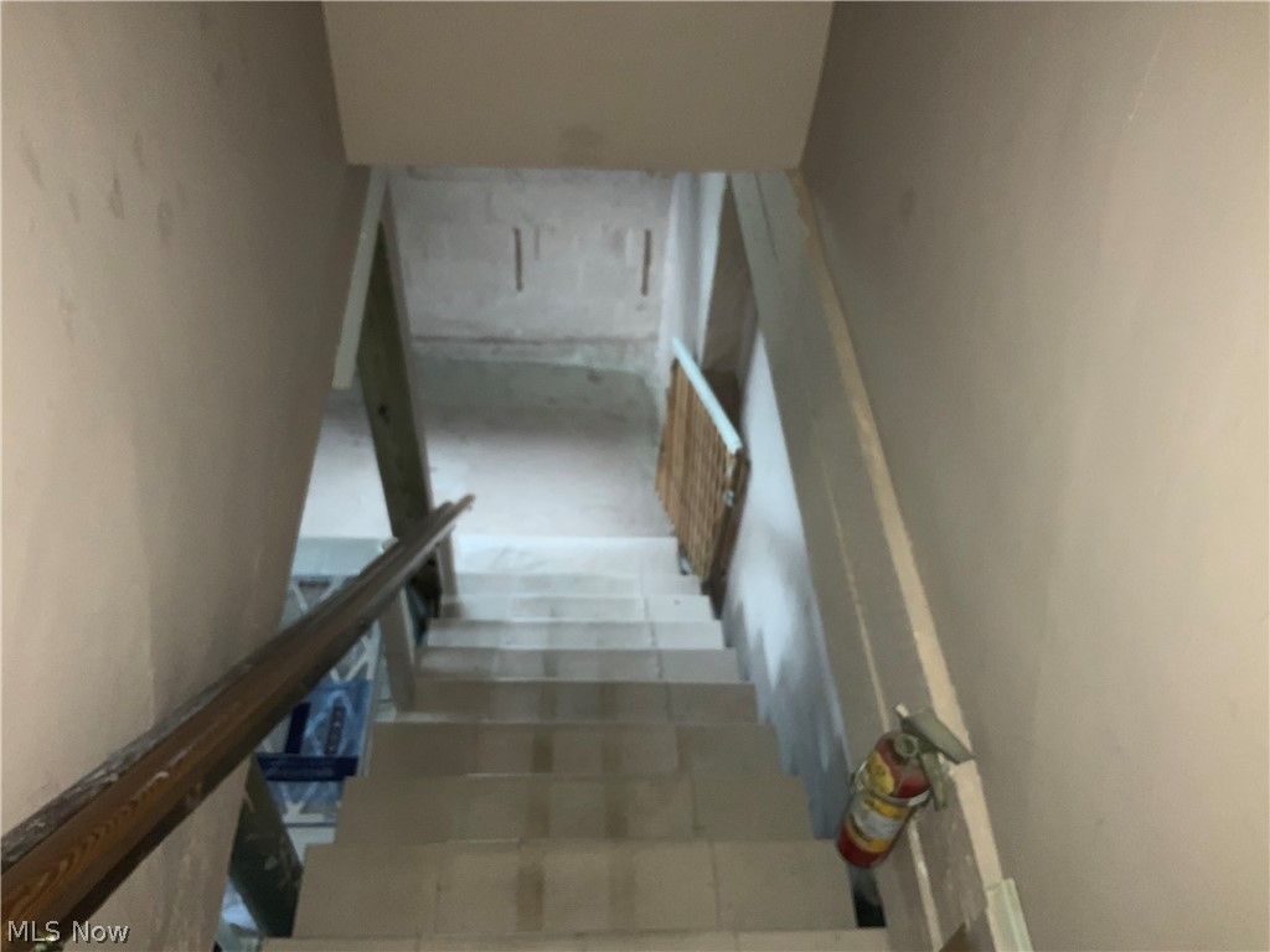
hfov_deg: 61.7
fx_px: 1064
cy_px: 476
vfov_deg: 48.2
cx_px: 635
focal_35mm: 29
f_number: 1.8
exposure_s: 1/24
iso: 64
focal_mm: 3
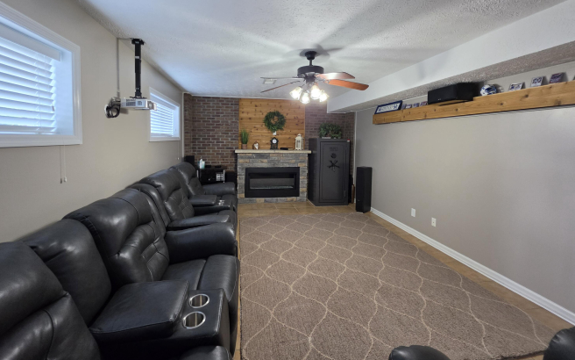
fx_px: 219
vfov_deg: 77.9
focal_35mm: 14
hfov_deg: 105.3
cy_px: 148
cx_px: 284
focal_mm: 2.2
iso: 160
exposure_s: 1/60
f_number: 1.9
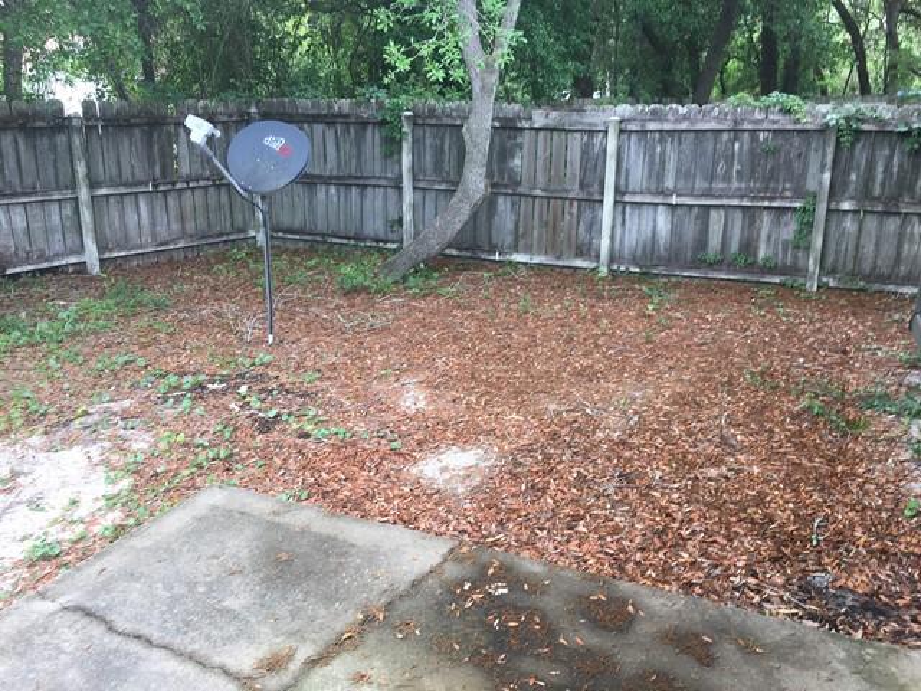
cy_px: 346
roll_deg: -1.2
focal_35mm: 29
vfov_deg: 48.2
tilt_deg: -14.5
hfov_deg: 61.7
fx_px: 772
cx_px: 460
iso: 25
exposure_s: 1/60
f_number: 2.2
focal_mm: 4.15
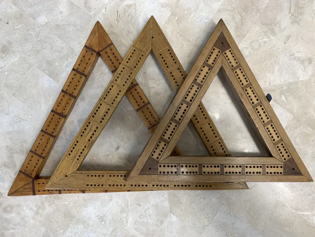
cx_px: 158
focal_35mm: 26
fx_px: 237
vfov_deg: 53.1
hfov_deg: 67.3
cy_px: 118
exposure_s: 1/50
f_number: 1.8
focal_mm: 4.25
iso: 50
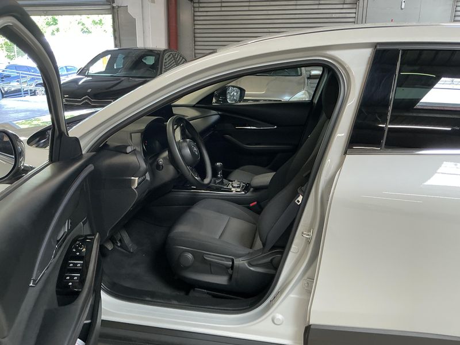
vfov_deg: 49.7
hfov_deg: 63.4
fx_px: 372
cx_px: 230
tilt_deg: -14.8
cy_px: 172
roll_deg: -0.4
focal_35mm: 28
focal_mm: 3
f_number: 1.8
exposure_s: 1/60
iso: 100
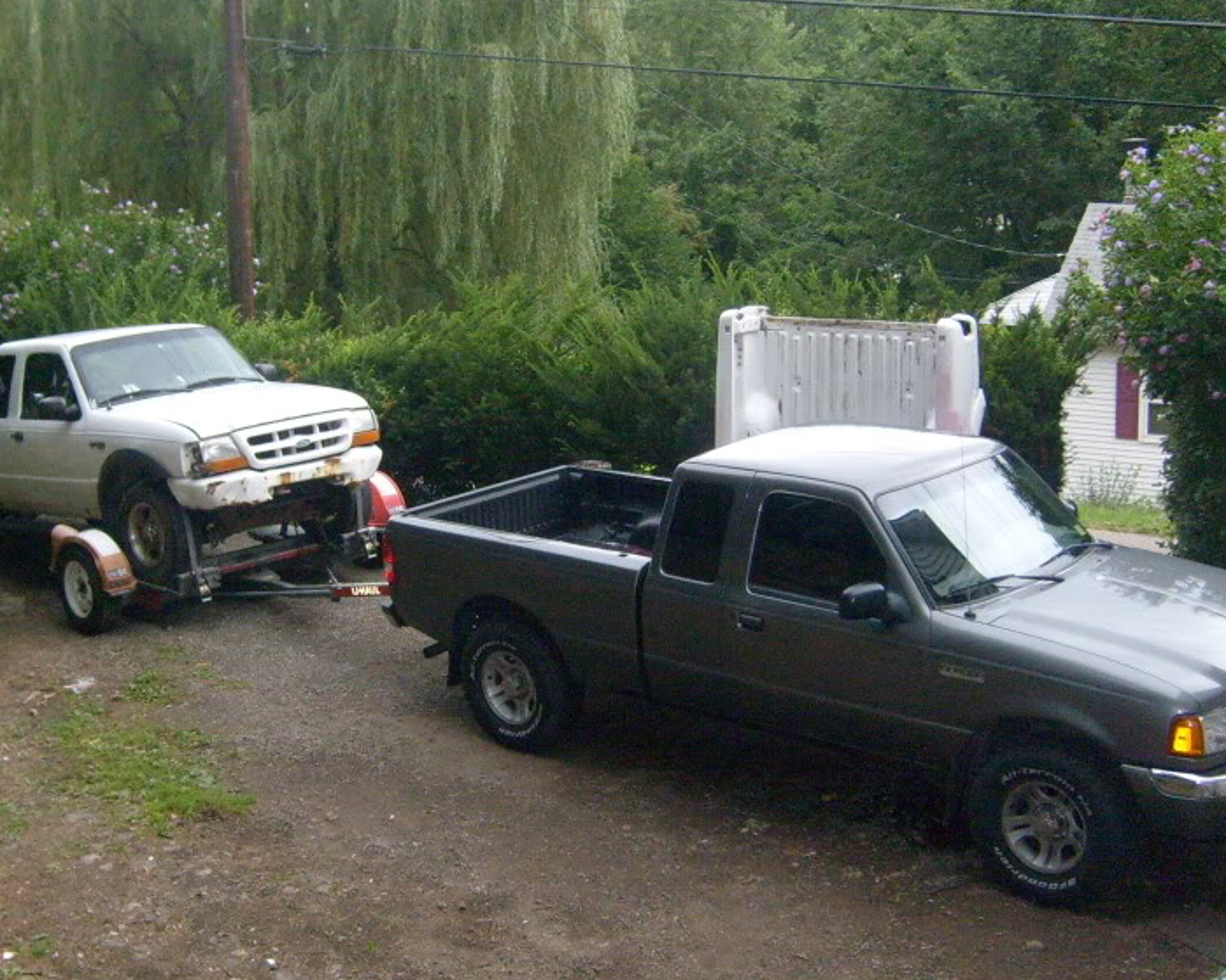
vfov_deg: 30.2
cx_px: 536
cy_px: 450
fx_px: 1814
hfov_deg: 37.3
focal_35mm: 50
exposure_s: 1/45
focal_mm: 5.8
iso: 200
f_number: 2.8
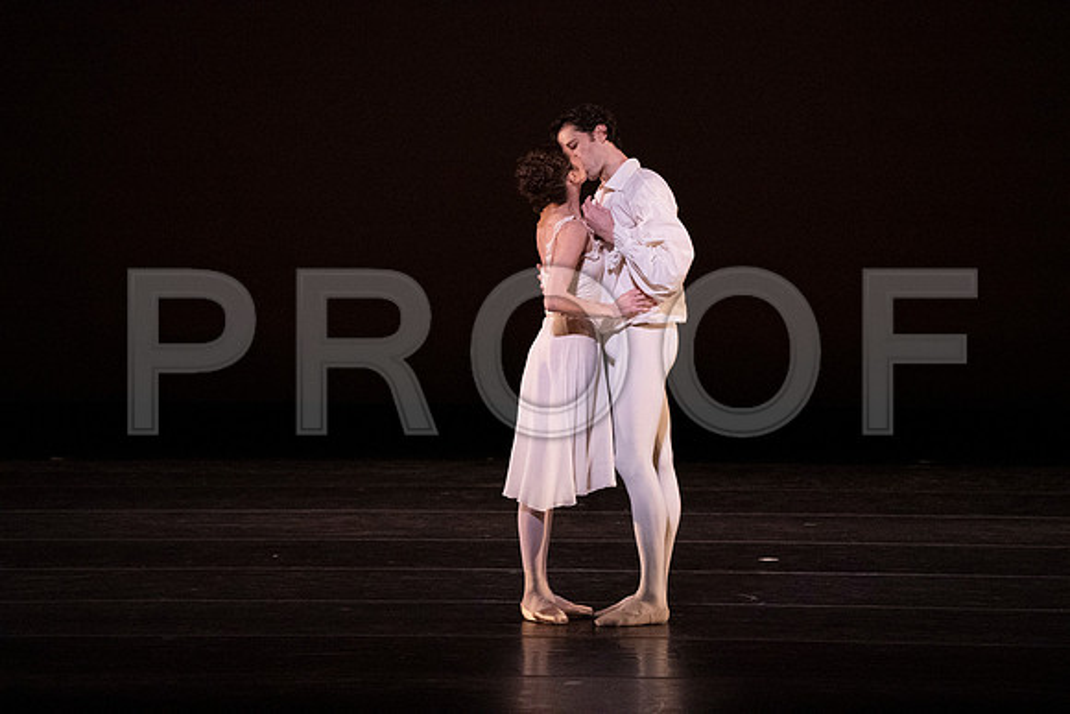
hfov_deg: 5.7
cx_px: 535
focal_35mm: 361
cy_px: 357
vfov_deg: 3.8
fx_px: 10732
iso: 20000
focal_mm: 361
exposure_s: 1/400
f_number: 7.1
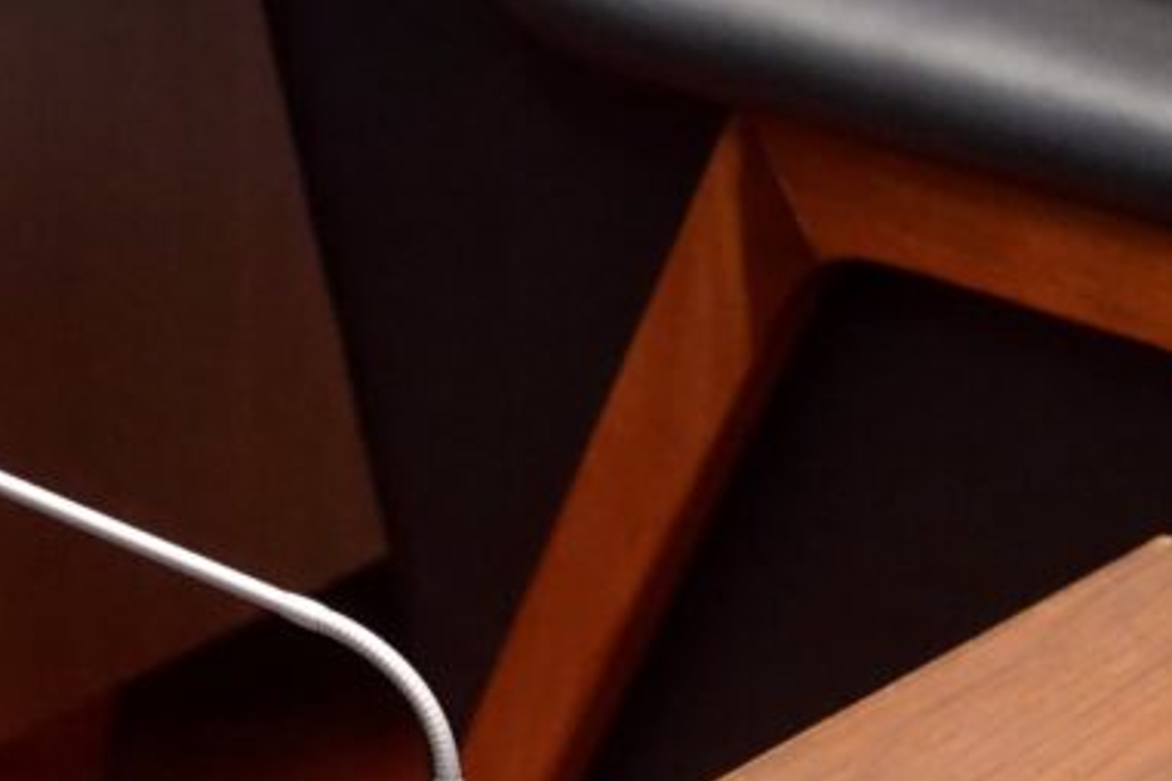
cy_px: 553
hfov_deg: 1.5
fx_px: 43686
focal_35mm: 1342
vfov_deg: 1.0
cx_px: -415
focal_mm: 124.94
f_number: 4
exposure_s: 1/30
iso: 800
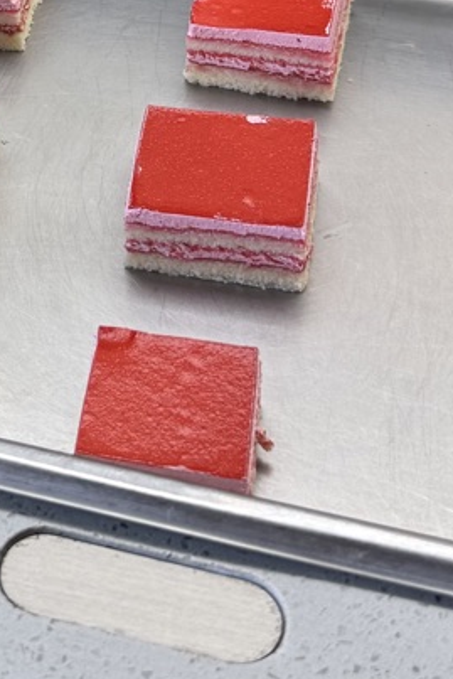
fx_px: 1867
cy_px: -98
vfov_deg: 19.6
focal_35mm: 99
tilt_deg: -40.1
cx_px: -182
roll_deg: +7.6
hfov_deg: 13.2
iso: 64
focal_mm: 6.76
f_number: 1.78
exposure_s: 1/120
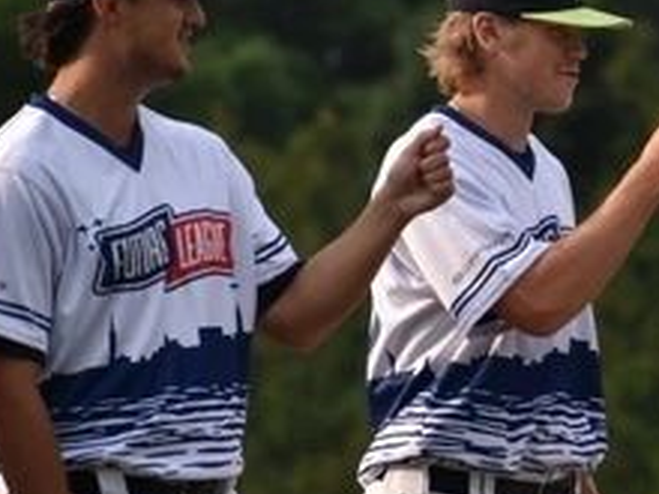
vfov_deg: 2.6
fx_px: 10910
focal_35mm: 573
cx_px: 659
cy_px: 319
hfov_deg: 3.5
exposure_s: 1/1600
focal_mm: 175
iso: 400
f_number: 5.6
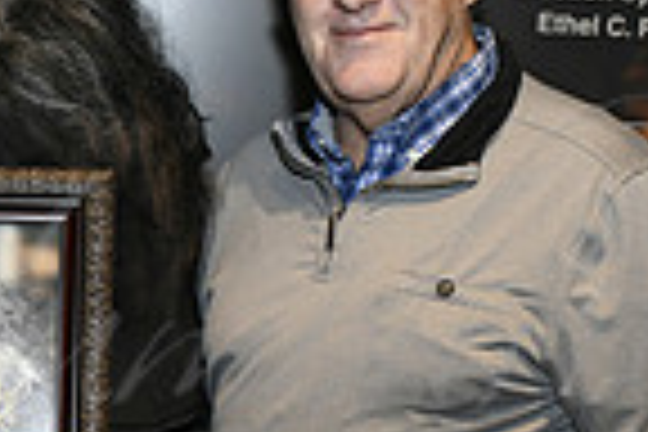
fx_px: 2106
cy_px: 385
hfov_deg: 17.1
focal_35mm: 117
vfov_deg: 11.6
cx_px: -18
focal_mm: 29
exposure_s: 1/60
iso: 1600
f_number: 5.6
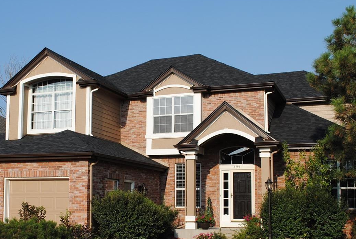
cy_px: 158
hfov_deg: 38.7
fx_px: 505
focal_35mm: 51
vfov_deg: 26.4
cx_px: 143
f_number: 8
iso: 100
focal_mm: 22
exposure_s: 1/250
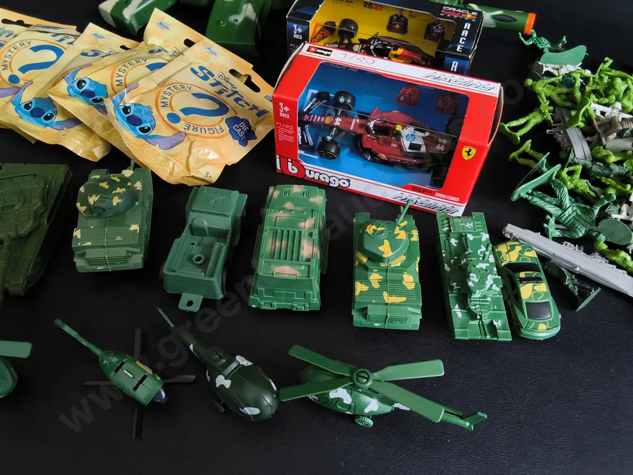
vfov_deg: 51.4
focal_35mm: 27
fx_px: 494
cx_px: 316
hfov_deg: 65.3
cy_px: 238
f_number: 2
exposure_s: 1/120
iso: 32
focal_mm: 2.87
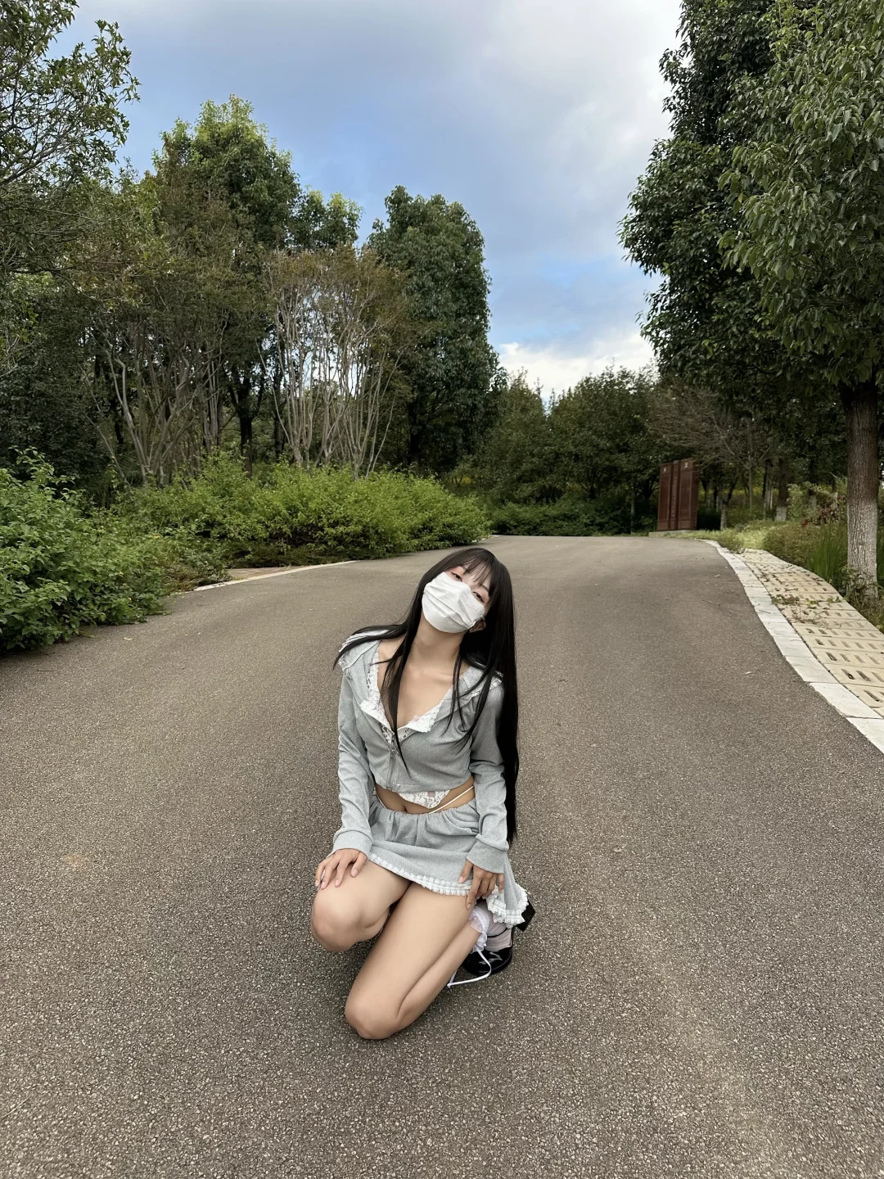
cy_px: 590
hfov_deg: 53.1
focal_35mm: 26
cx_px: 442
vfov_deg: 67.3
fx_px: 885
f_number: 1.5
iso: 125
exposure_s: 1/60
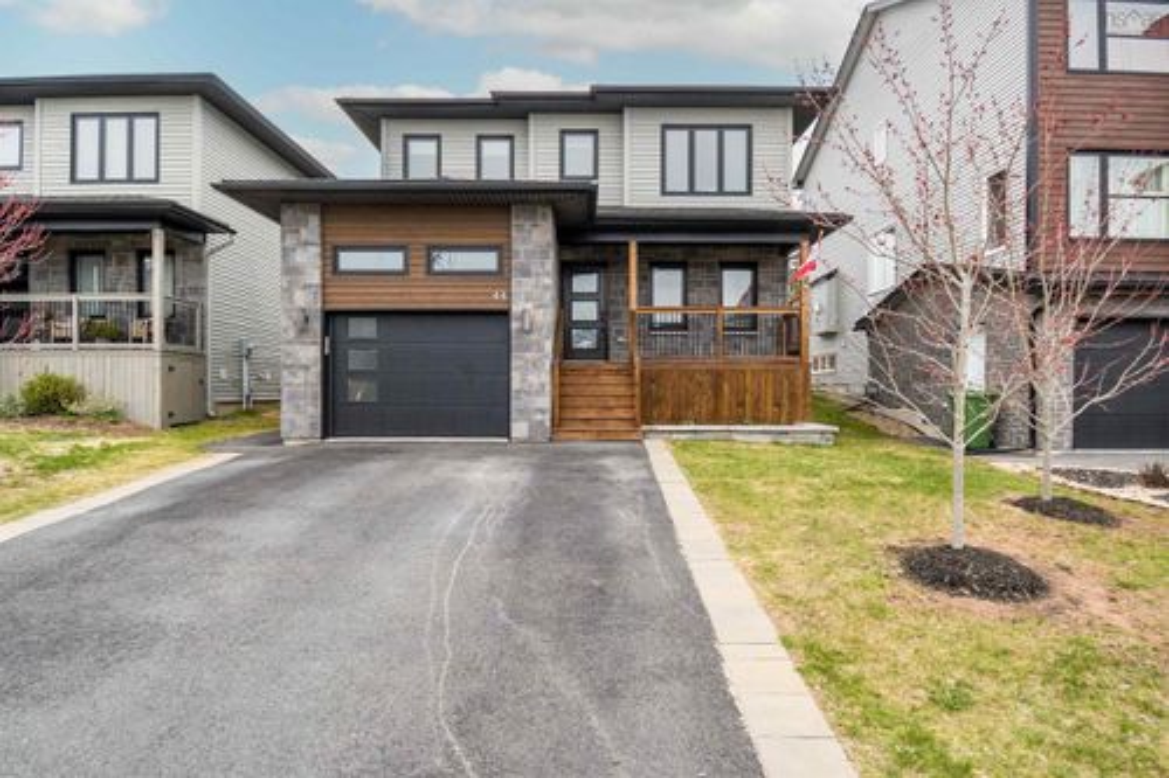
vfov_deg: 36.8
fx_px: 1169
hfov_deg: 53.1
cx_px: 584
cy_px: 389
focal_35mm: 36
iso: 400
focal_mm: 24
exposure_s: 1/800
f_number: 5.6
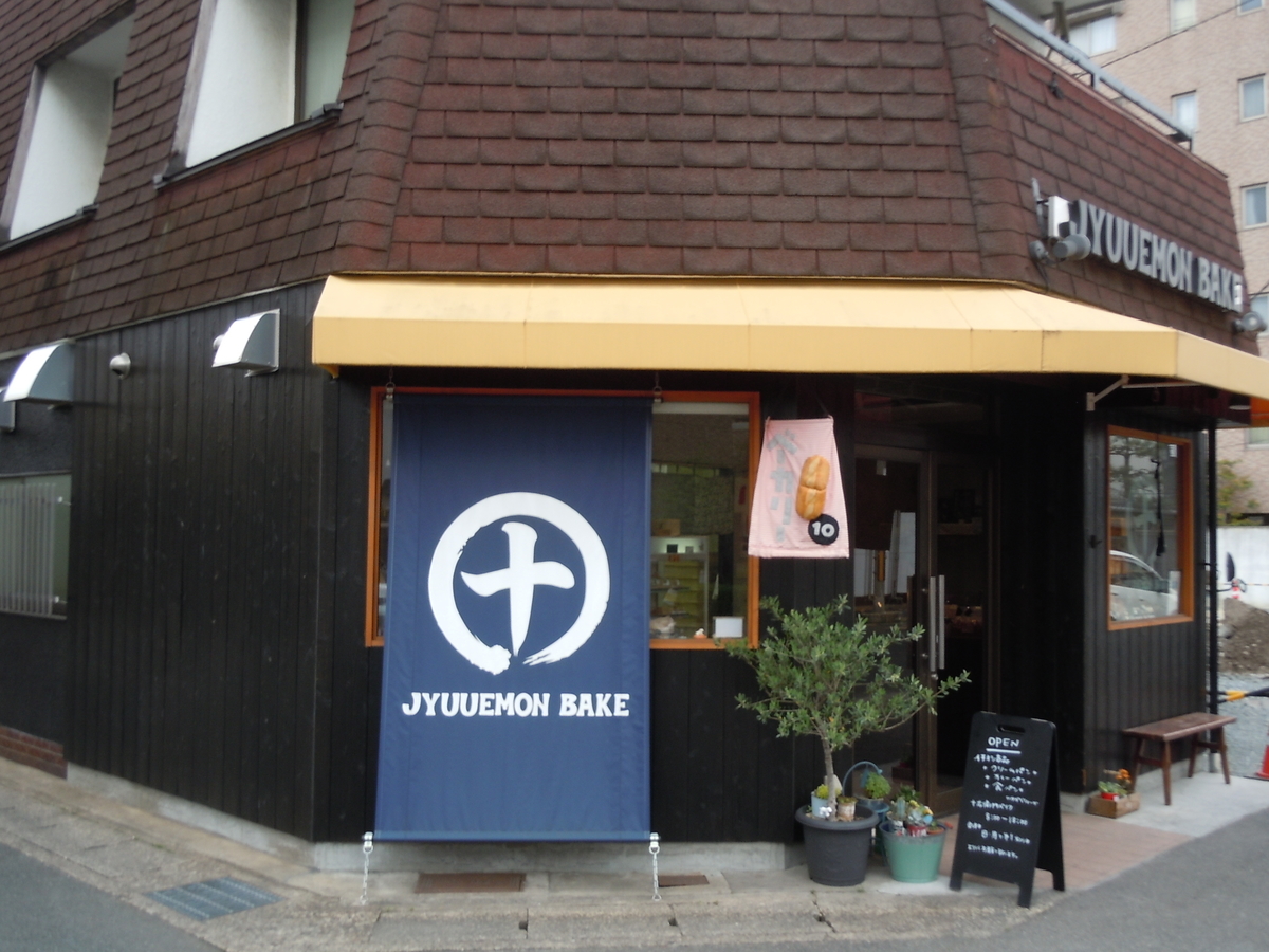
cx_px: 634
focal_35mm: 33
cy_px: 476
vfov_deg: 42.9
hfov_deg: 55.4
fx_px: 1210
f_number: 4
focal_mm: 5.9
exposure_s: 1/125
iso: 125
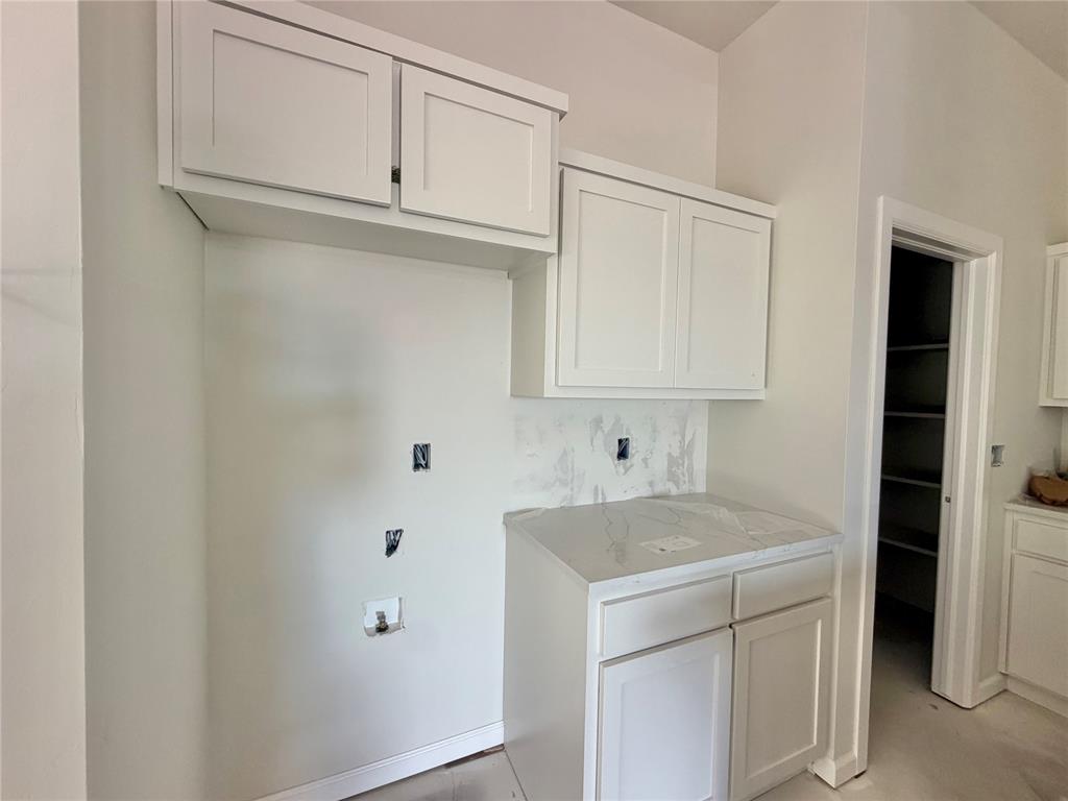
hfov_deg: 102.1
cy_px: 400
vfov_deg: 85.7
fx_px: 432
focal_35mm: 14
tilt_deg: -1.7
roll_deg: -1.5
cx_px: 534
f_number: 2.2
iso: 200
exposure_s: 1/121
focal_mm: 2.22
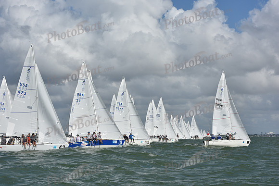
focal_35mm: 70
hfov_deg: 28.8
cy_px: 93
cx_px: 140
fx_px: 543
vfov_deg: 19.5
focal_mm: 70
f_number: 11
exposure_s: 1/1250
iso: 250
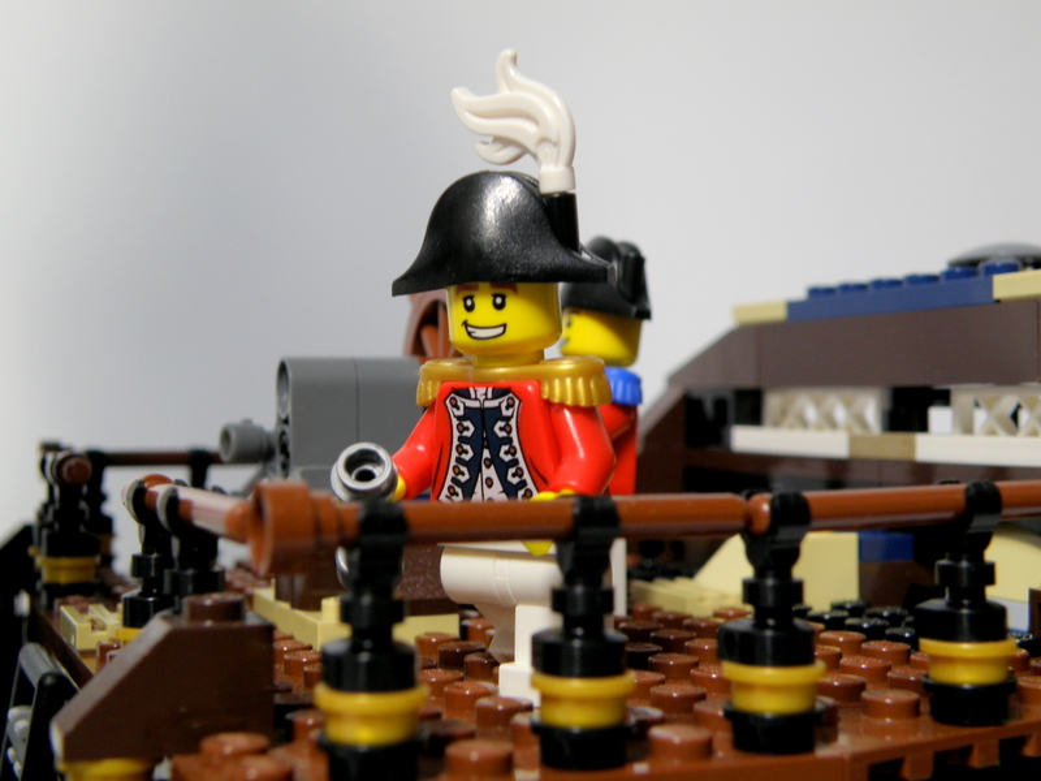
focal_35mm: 55
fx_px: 1654
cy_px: 390
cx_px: 520
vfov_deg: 26.6
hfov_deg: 34.9
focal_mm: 9.77
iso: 64
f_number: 4
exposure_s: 1/15
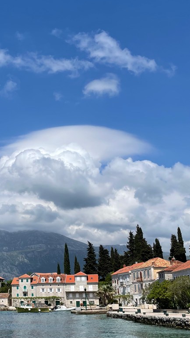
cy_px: 201
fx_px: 421
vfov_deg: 43.5
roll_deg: -1.4
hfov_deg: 24.6
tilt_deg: +16.1
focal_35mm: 47
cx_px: 14
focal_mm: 4.2
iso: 32
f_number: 1.6
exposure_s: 1/6135
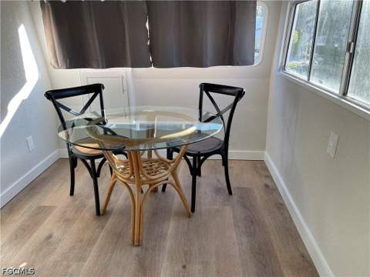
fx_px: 278
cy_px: 138
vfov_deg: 53.1
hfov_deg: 67.3
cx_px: 185
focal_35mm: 26
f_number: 1.6
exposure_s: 1/261
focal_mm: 5.1
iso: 32
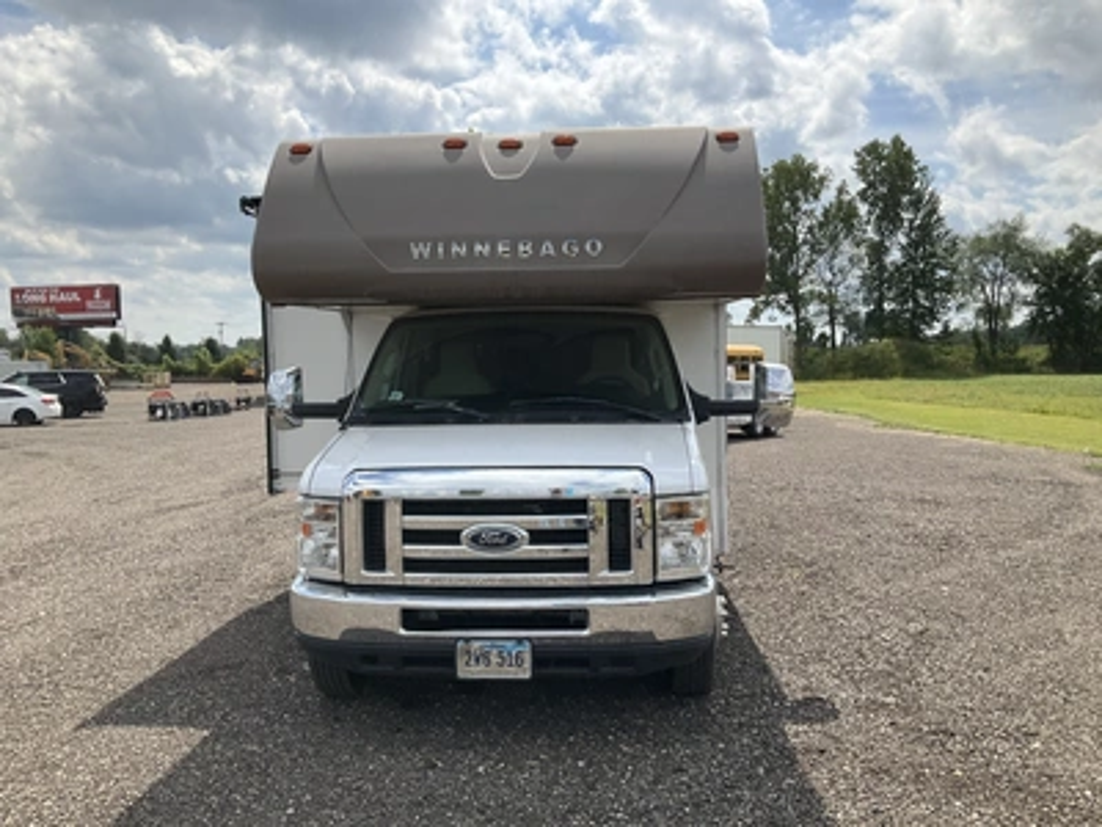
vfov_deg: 48.2
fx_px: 923
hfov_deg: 61.7
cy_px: 414
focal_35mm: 29
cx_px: 551
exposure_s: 1/1730
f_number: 1.8
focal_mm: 3
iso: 25
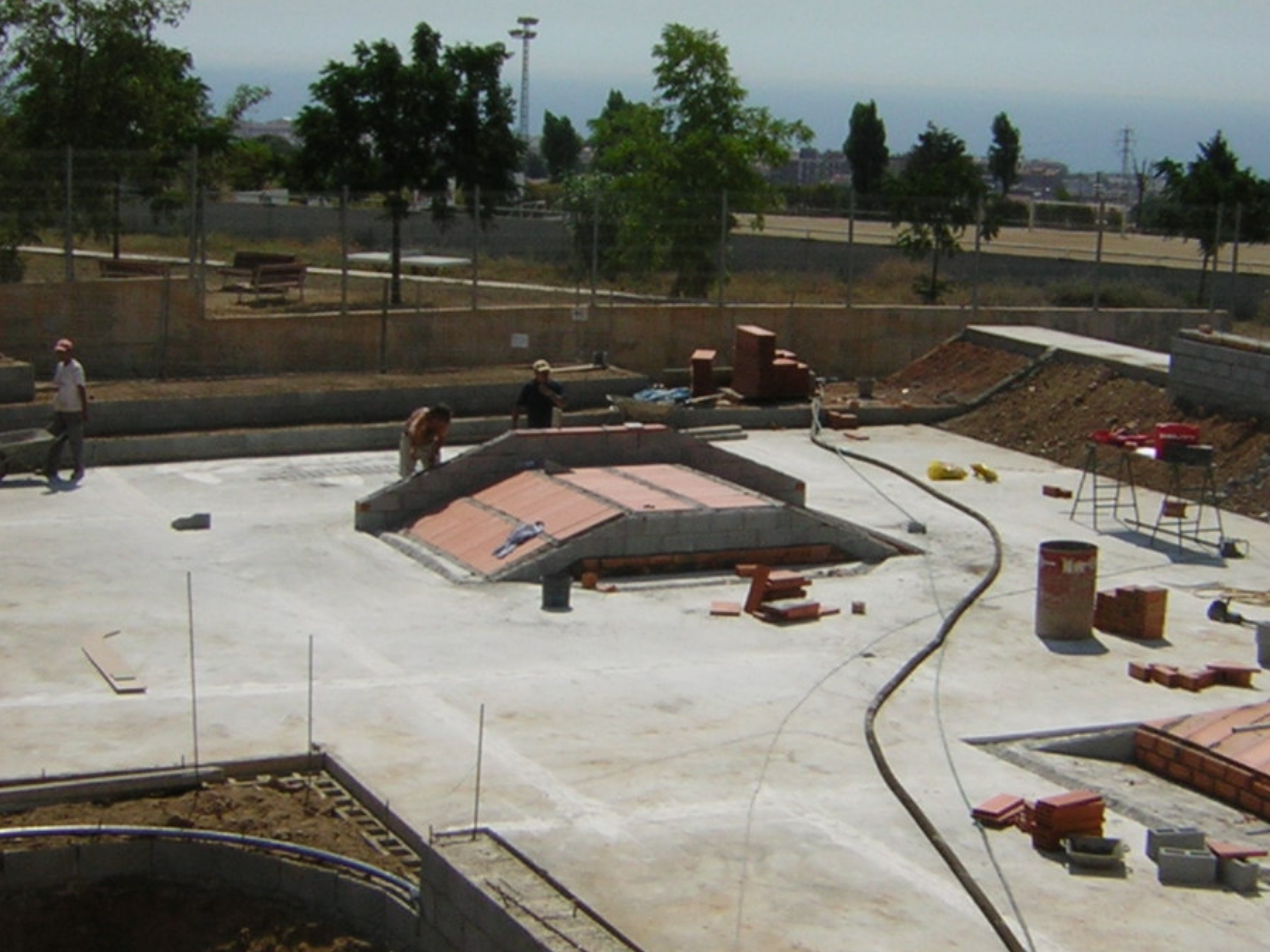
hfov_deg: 30.1
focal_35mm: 64
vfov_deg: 22.9
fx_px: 2348
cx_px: 814
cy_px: 488
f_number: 5.2
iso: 50
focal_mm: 4.7
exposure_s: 1/818
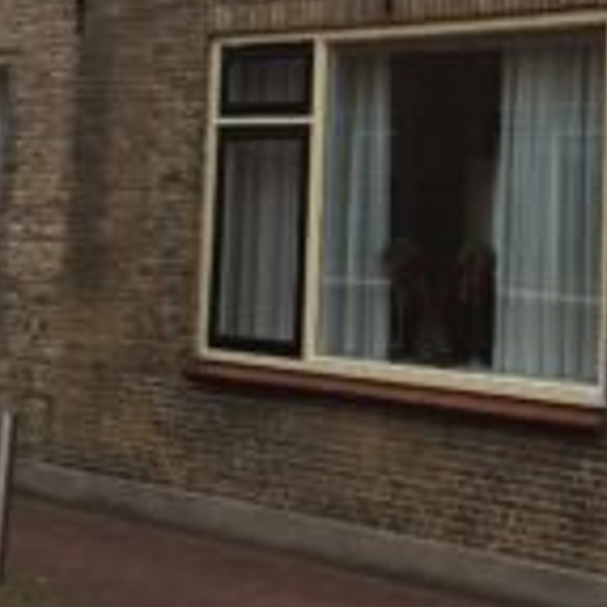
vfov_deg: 22.9
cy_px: 93
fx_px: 1468
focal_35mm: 74
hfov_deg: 22.9
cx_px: 526
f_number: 2.2
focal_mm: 4.12
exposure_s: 1/247
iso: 32
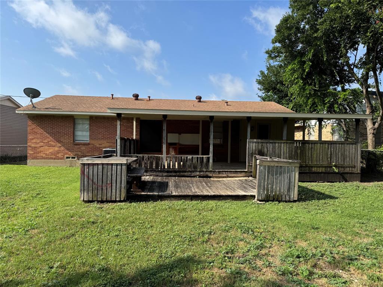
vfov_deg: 56.8
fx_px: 266
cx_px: 192
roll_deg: -1.0
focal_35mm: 24
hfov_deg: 71.6
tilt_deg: -0.5
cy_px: 144
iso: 80
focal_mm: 6.76
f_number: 1.78
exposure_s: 1/3597
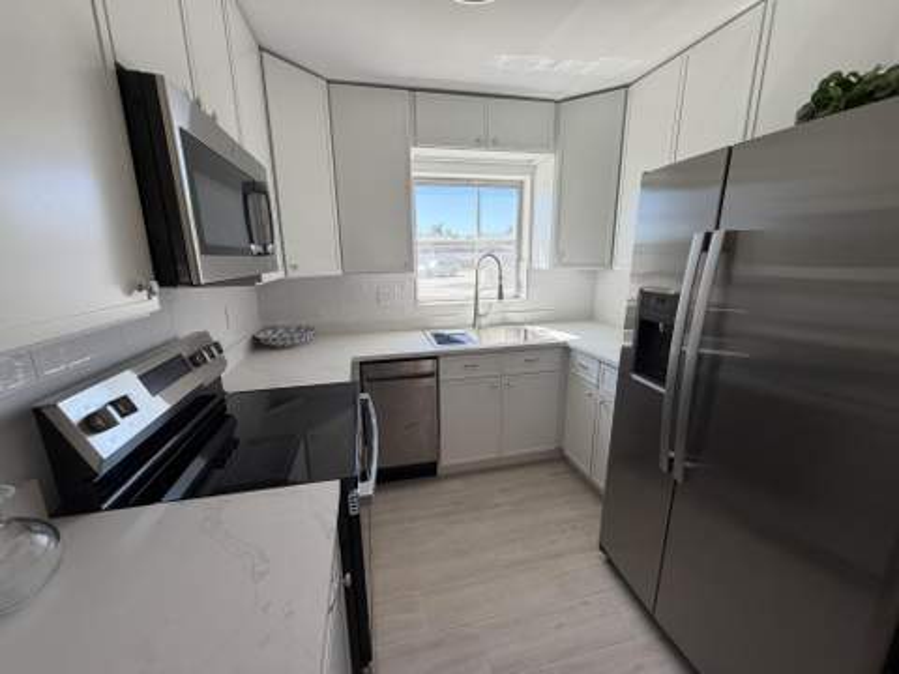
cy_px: 337
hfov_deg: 102.1
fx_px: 364
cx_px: 450
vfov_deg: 85.7
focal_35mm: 14
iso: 50
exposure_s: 1/120
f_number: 2.2
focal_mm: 2.22
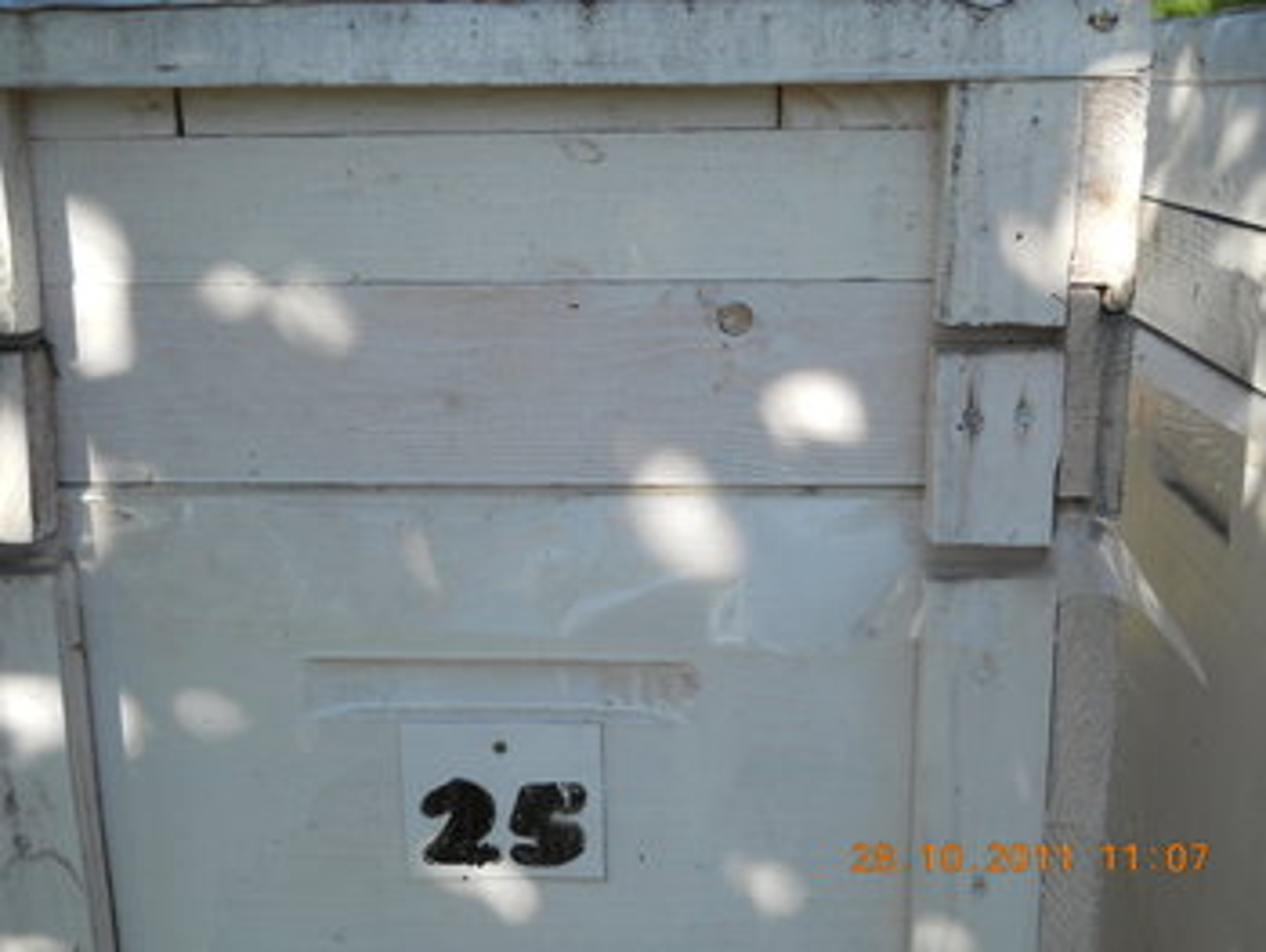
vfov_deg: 35.2
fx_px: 1501
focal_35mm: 41
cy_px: 476
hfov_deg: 45.7
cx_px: 633
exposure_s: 1/160
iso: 80
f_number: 5.5
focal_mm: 6.72
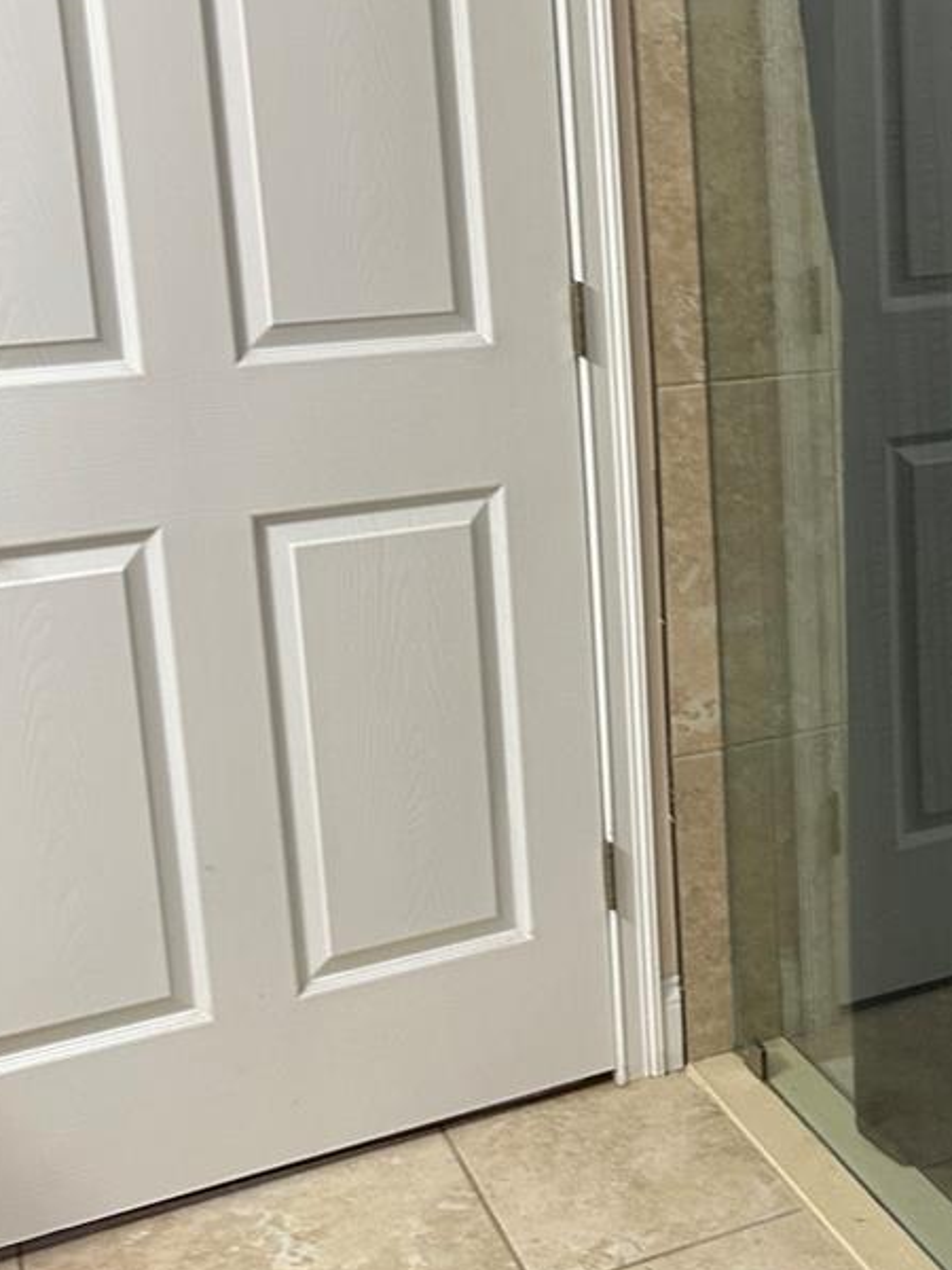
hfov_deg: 26.6
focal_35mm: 52
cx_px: 937
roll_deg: +0.7
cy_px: 504
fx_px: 1907
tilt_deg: -11.9
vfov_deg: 36.7
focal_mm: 5.7
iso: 160
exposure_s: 1/60
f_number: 1.5
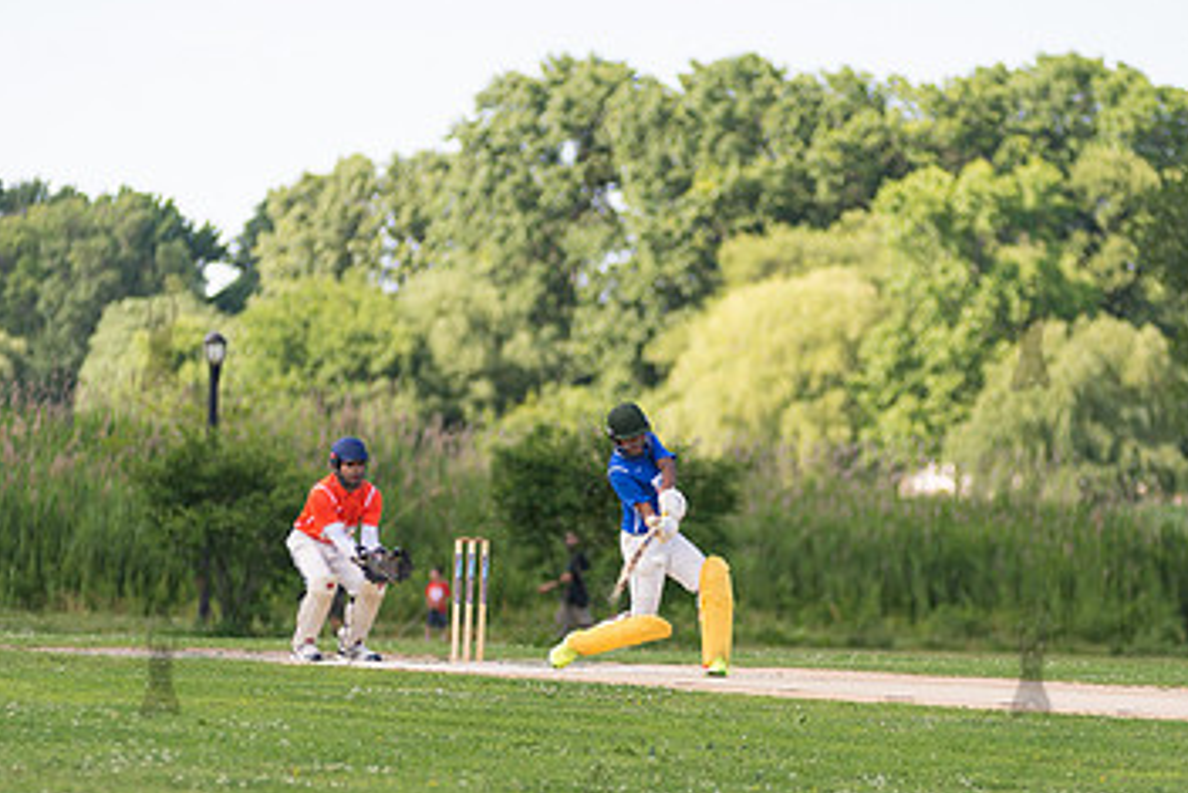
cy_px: 494
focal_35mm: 280
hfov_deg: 7.4
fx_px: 9243
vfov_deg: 4.9
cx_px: 594
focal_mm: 170
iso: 200
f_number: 2.8
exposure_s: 1/1000
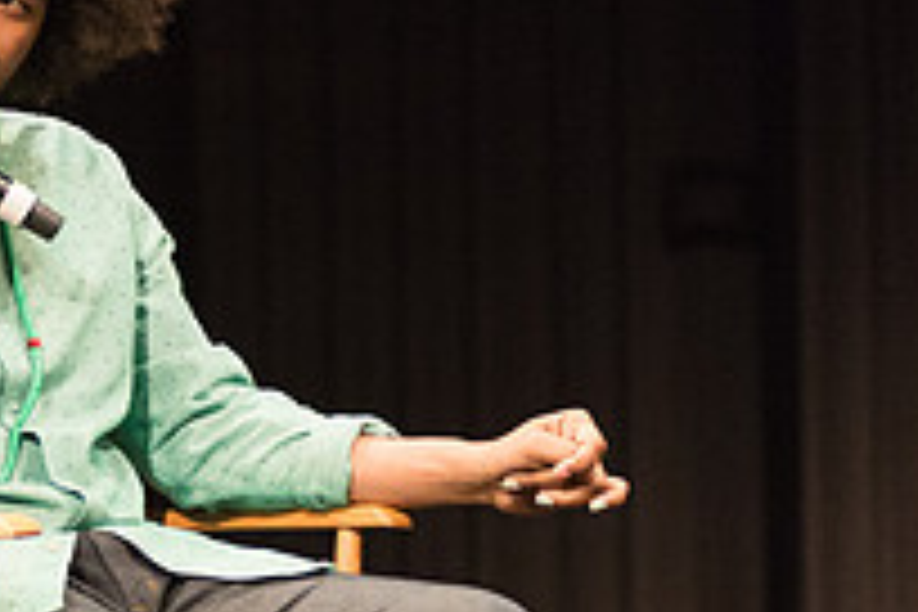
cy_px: 308
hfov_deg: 7.8
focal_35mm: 261
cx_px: -86
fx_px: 6655
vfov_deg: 5.3
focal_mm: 92
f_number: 2.8
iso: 4000
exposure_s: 1/200
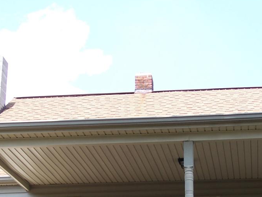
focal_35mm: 97
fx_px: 734
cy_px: 182
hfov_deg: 20.2
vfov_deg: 15.1
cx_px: 172
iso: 80
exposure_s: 1/400
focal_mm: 8.5
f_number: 3
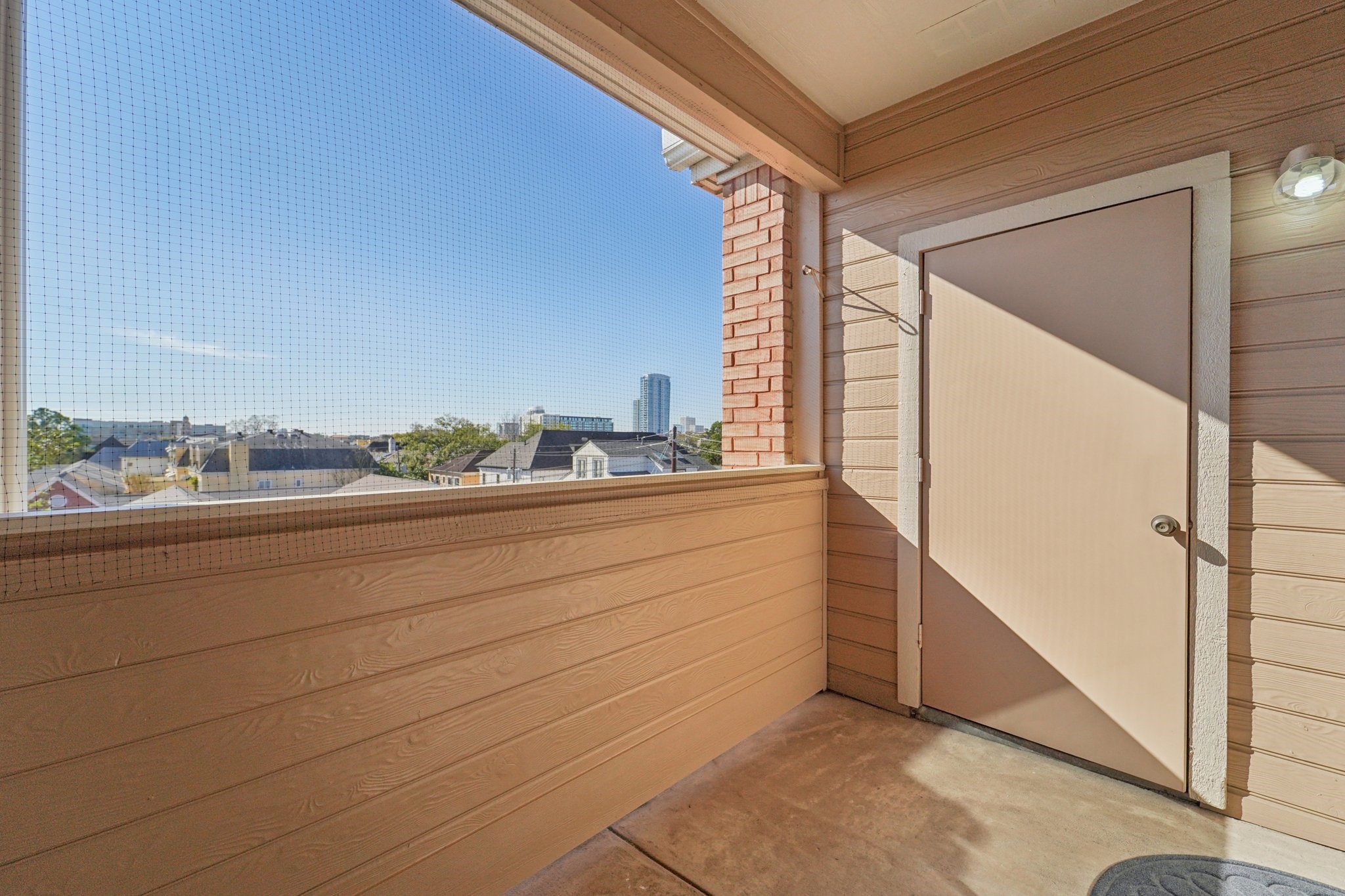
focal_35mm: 14
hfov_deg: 104.3
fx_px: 523
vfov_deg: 81.2
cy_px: 448
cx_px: 672
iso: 500
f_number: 8
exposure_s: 1/1600
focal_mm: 14
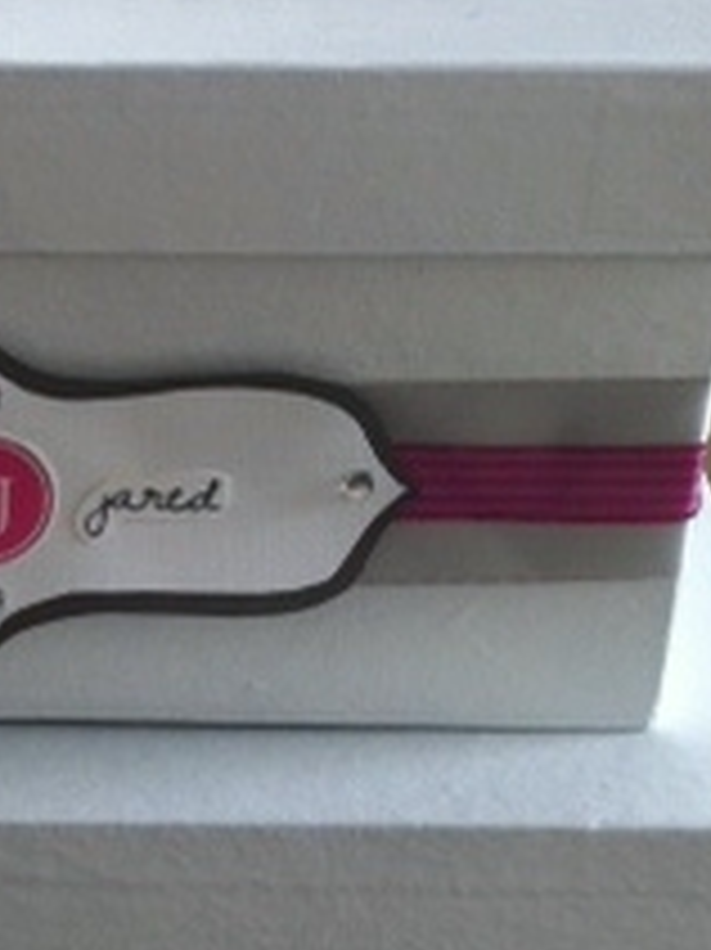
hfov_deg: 13.7
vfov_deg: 18.5
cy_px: 599
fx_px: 2906
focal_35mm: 106
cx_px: 0
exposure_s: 1/40
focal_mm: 3.85
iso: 80
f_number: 2.8
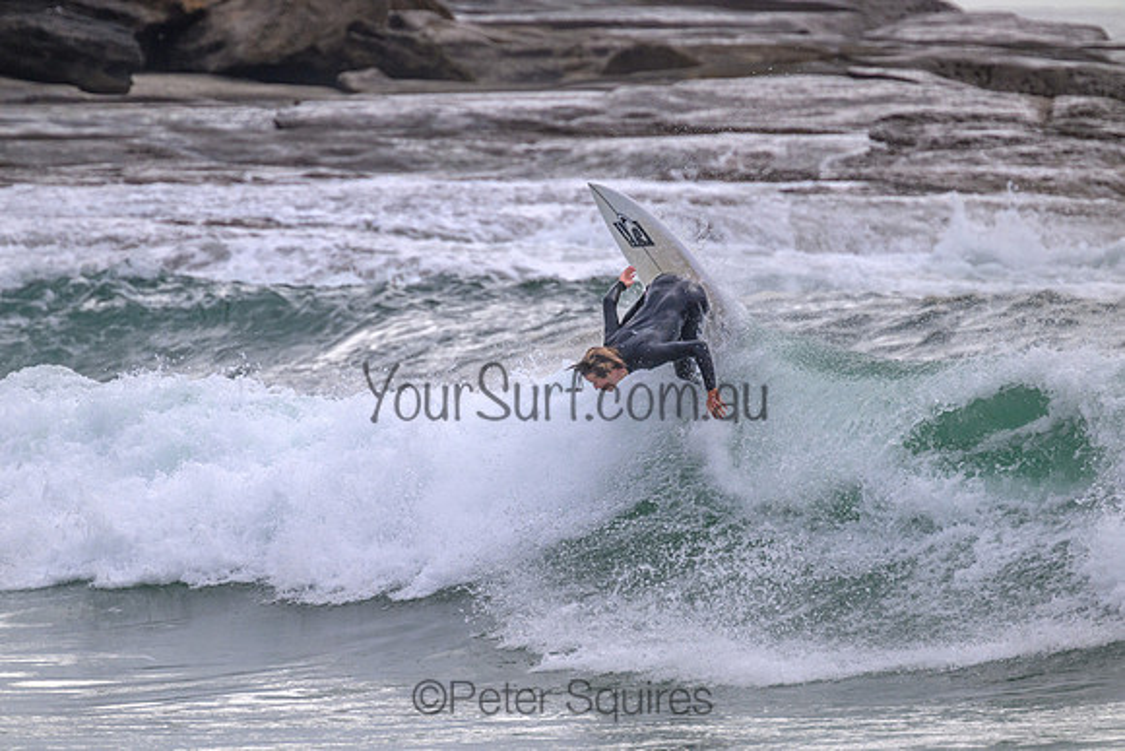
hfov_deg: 2.6
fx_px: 25005
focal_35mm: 800
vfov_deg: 1.7
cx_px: 562
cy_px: 376
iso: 1250
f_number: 11
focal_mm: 800
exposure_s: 1/1600
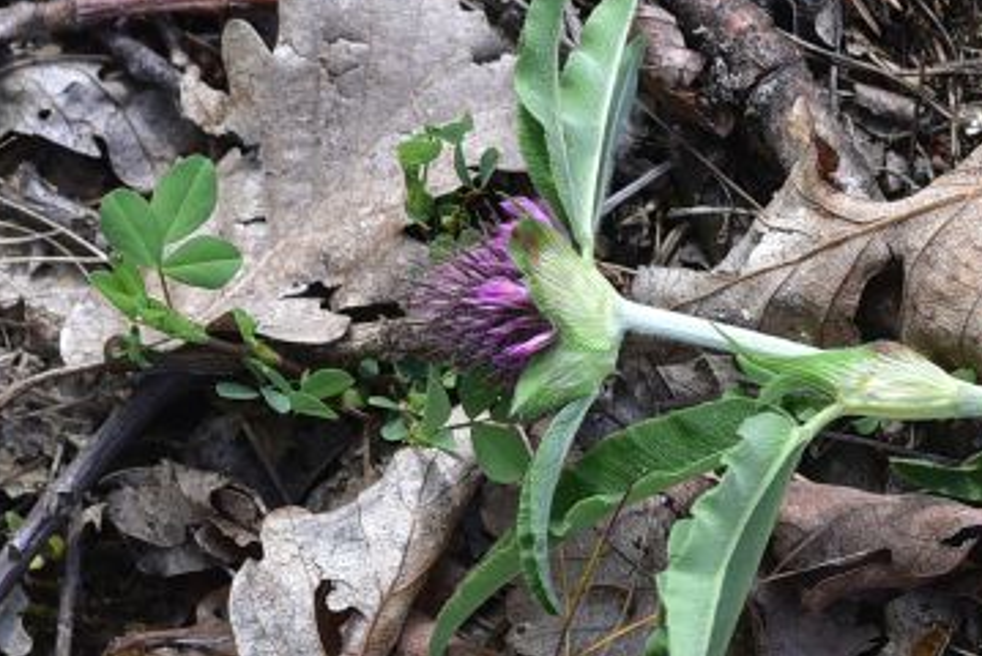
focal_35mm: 181
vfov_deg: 7.6
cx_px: 1529
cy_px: 488
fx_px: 4941
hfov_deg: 10.9
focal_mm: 50
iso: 250
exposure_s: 1/125
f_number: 10
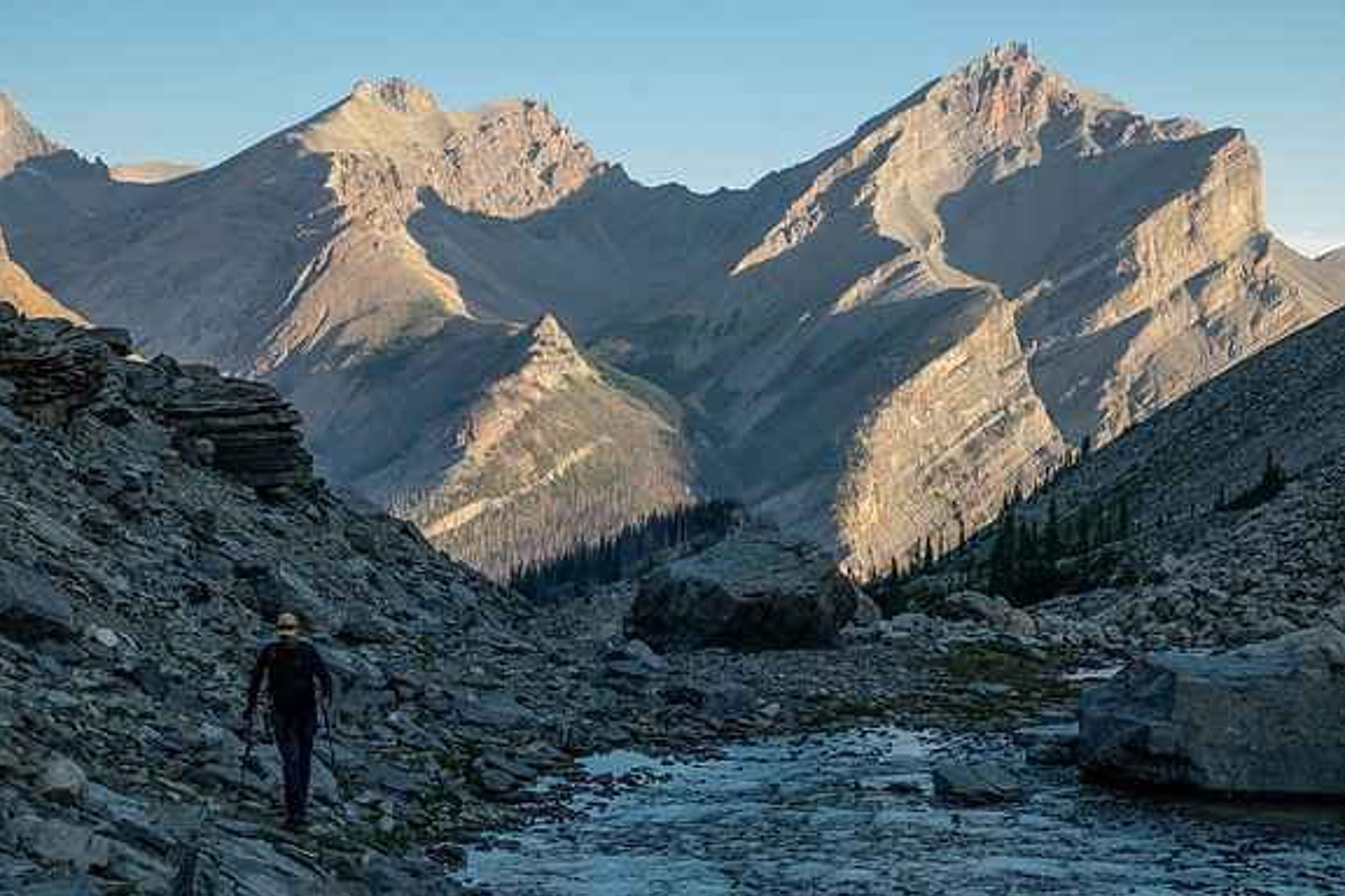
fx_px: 2503
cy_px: 433
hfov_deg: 30.1
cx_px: 672
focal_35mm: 67
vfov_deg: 20.3
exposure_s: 1/80
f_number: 8
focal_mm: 32
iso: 200
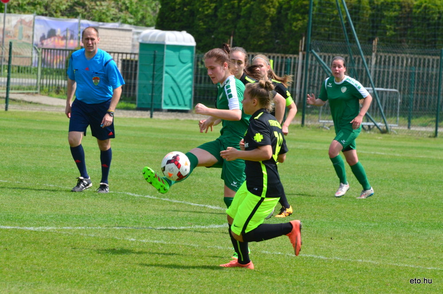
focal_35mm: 375
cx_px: 222
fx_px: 4606
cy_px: 147
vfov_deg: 3.7
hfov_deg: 5.5
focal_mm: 250
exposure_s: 1/800
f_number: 11
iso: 500
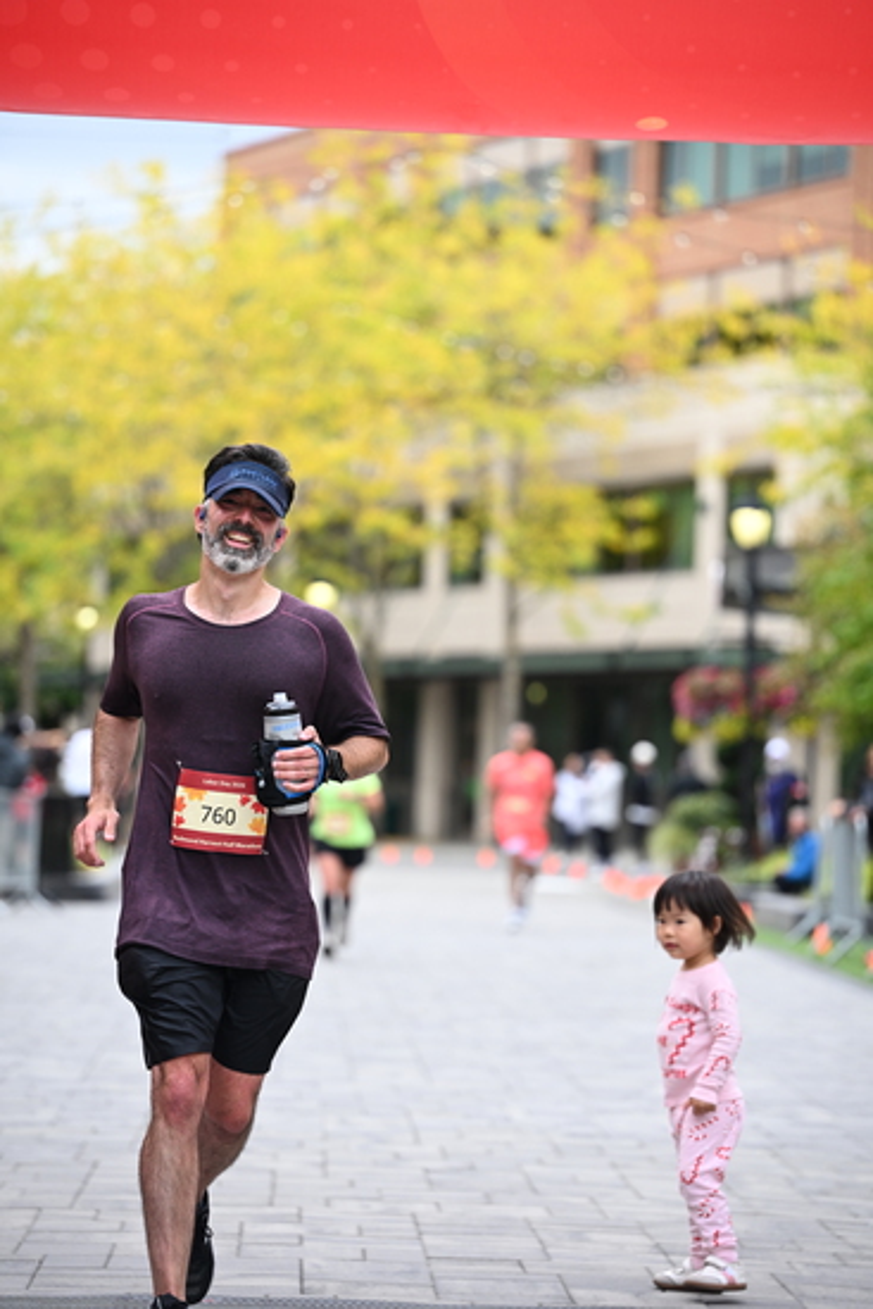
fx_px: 4544
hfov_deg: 11.0
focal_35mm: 125
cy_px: 654
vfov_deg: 16.4
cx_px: 436
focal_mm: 125
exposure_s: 1/2000
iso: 640
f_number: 2.8
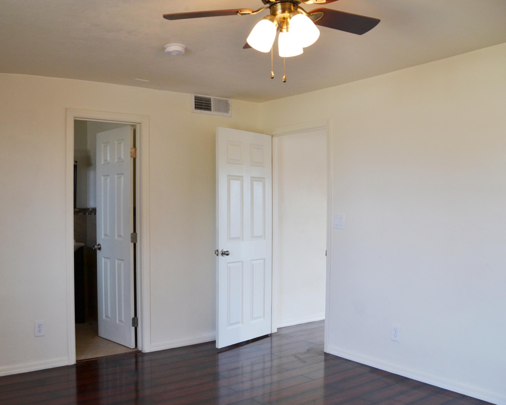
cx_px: 221
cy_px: 205
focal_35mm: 31
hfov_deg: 57.0
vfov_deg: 47.1
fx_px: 464
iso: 400
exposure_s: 1/100
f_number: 5
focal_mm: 18
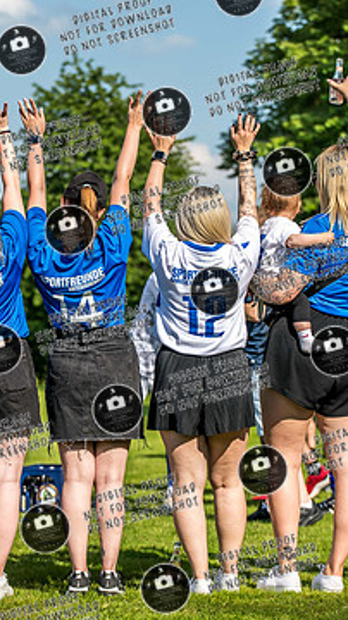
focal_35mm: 158
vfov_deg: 13.6
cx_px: 111
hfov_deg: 7.7
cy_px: 279
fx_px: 2597
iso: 100
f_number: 3.5
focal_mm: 90
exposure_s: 1/1600
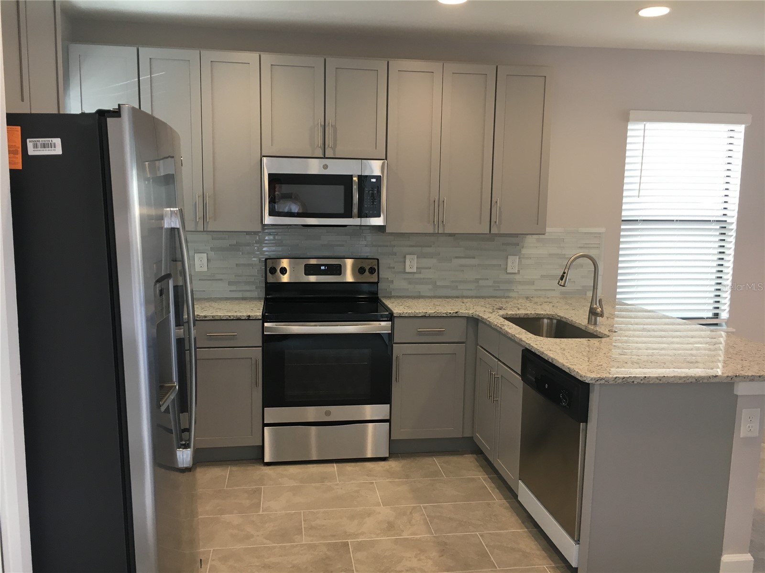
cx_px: 382
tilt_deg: -8.0
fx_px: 641
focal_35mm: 29
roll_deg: -1.7
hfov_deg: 61.7
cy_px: 286
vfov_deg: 48.2
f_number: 2.2
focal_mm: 4.15
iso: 50
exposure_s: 1/30
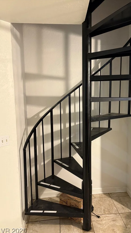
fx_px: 179
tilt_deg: -5.1
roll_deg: +0.8
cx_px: 84
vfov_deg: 66.1
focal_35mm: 29
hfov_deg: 39.9
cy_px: 118
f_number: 1.6
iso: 320
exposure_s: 1/60
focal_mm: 5.96
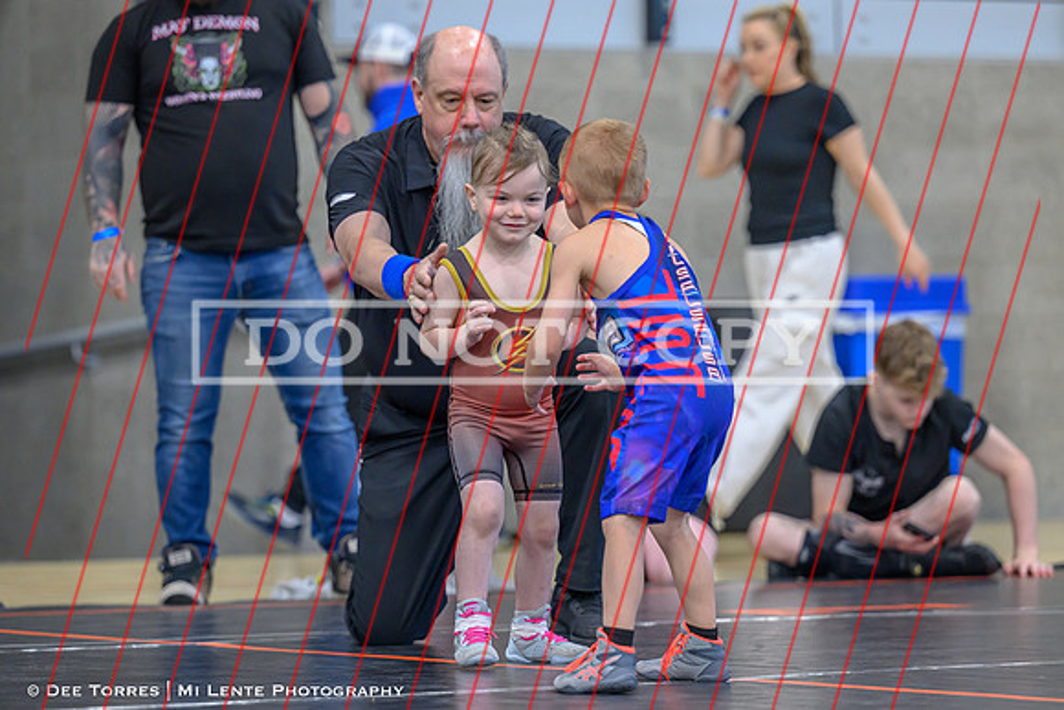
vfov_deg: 7.0
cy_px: 374
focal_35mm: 196
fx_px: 5790
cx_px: 477
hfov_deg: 10.5
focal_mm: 150
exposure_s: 1/640
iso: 2800
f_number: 3.2
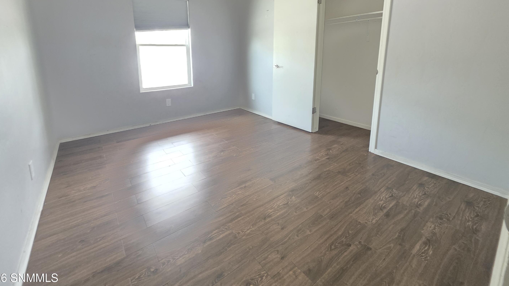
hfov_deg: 102.9
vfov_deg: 68.5
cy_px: 94
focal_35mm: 15
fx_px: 202
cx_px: 242
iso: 800
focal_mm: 2.2
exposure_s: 1/60
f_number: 1.9
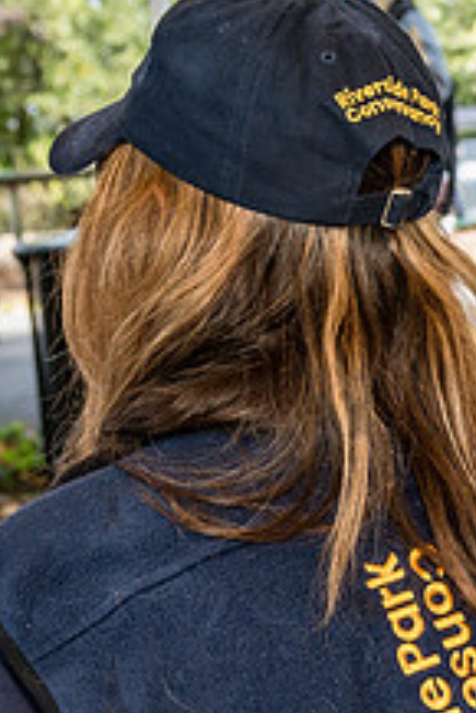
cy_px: 397
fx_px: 2257
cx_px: 650
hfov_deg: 11.7
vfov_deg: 17.9
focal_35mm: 114
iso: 1000
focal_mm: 29
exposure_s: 1/400
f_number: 5
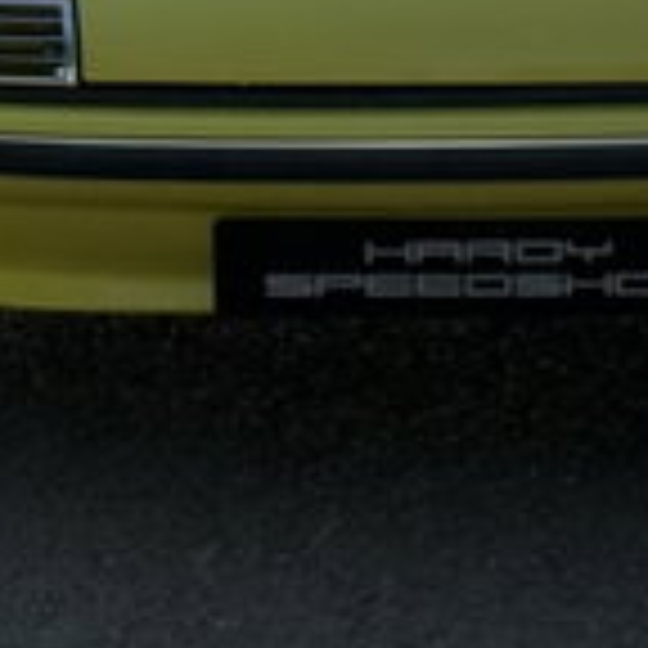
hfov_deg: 7.7
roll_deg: +0.3
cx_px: 423
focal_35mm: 227
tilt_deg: -6.1
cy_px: -171
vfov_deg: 7.6
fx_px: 4808
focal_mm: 6.76
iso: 100
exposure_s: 1/5208
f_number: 1.78
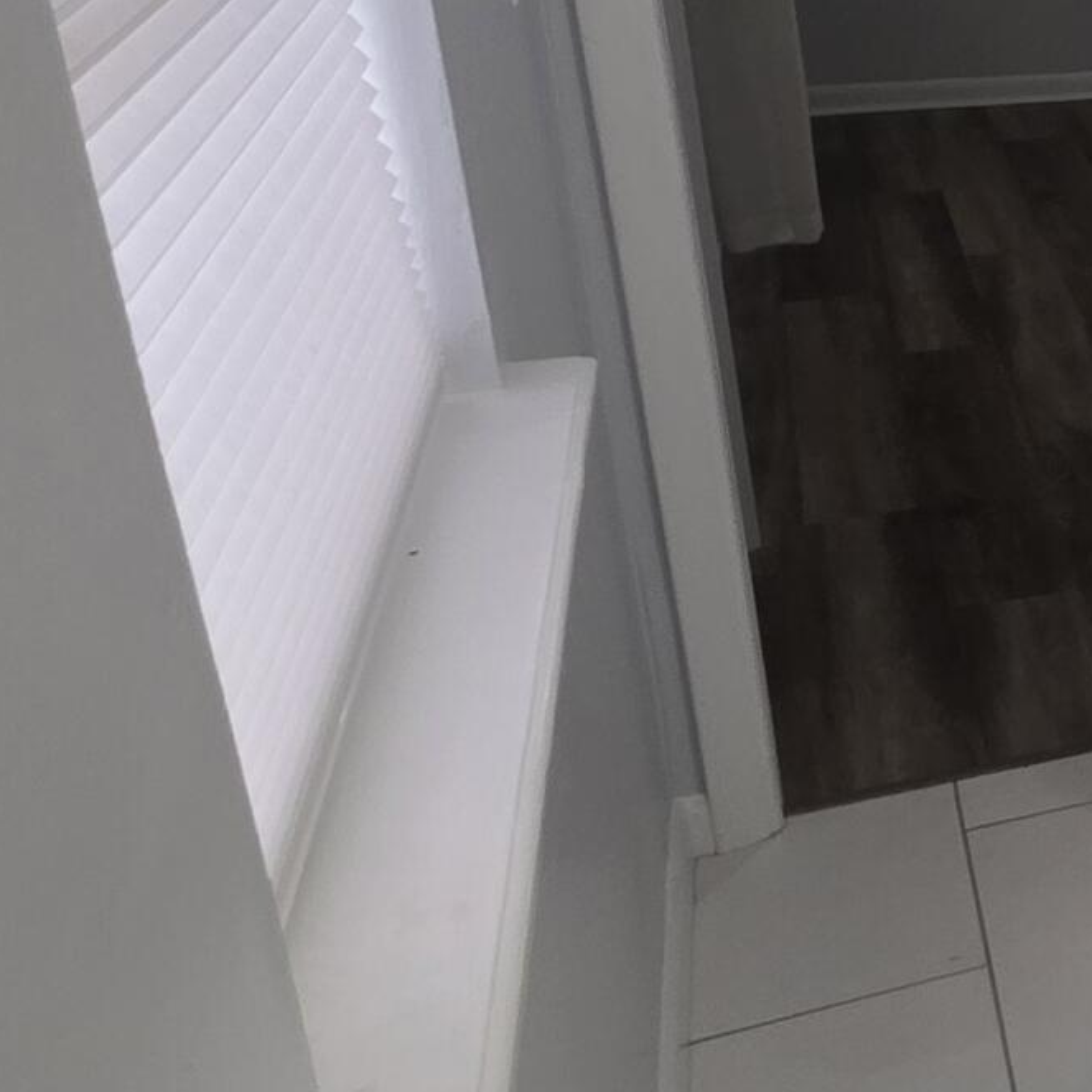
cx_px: 2146
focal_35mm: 52
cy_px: 270
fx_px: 1856
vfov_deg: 32.2
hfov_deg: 19.6
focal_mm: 2.2
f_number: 1.9
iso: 160
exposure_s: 1/60
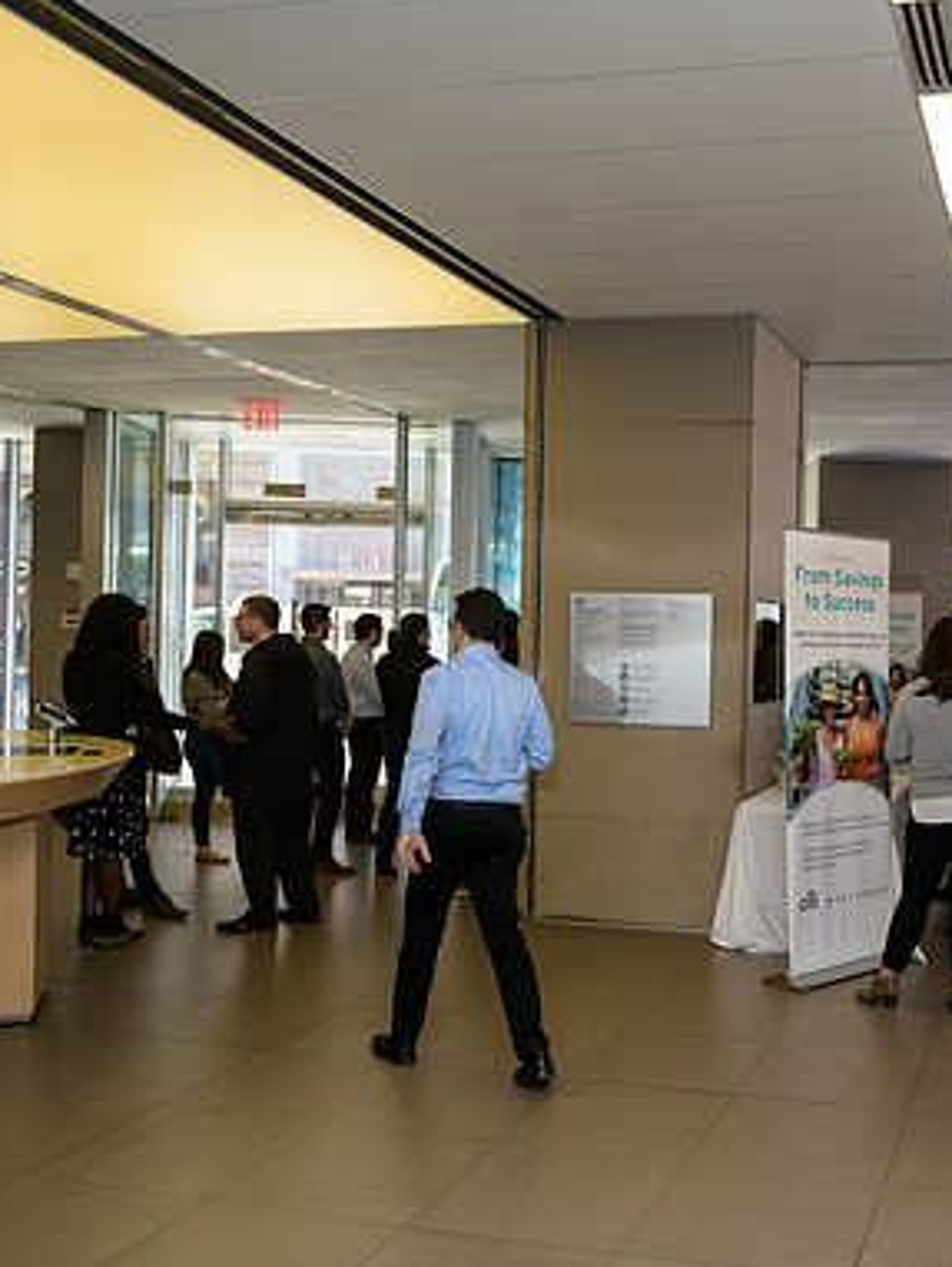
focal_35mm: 35
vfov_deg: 52.6
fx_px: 1282
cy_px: 629
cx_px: 789
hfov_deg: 38.9
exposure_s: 1/125
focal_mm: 24
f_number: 3.2
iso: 200
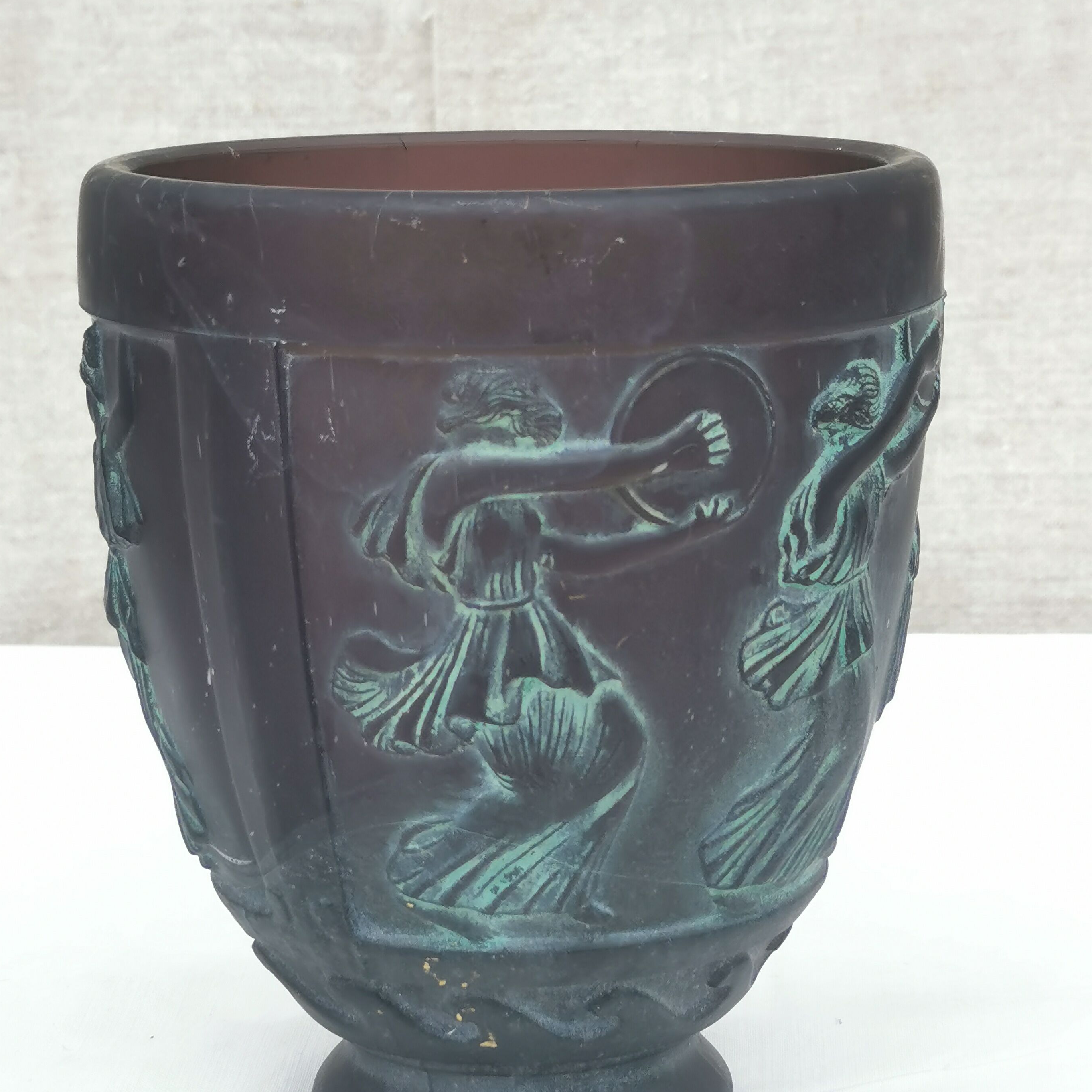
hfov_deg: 19.3
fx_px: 3212
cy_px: 517
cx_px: 544
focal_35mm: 90
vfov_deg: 19.3
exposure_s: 1/198
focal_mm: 5.58
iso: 50
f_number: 1.8
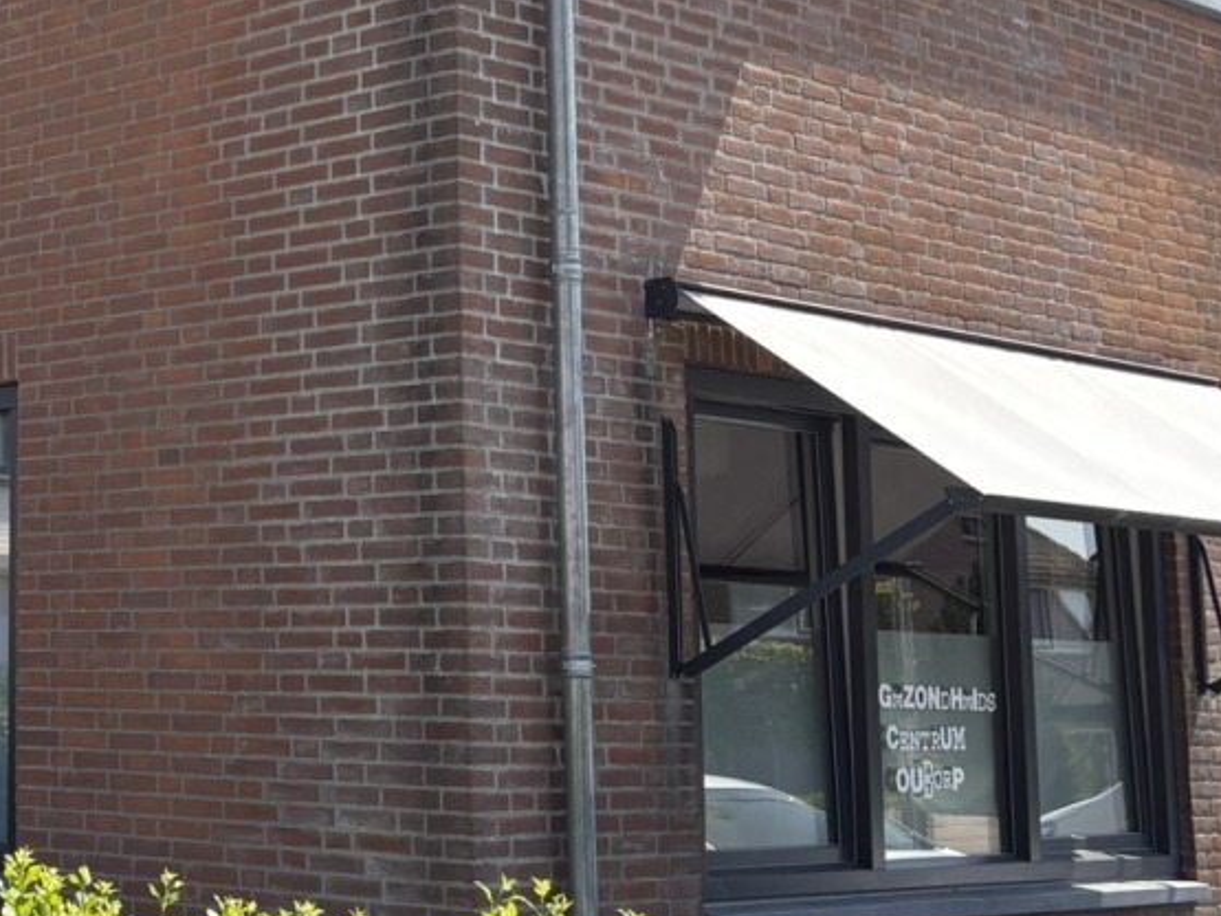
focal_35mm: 75
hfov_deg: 24.3
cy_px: 291
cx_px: -108
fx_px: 2645
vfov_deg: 19.6
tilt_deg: +8.4
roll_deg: -0.5
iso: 50
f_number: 1.6
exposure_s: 1/2012
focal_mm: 5.96
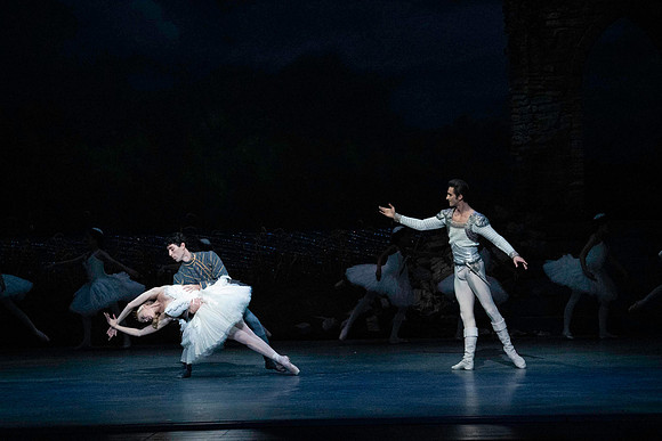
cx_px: 331
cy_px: 220
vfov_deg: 9.3
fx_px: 2704
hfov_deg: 14.0
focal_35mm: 147
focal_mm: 147
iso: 25600
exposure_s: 1/400
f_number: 5
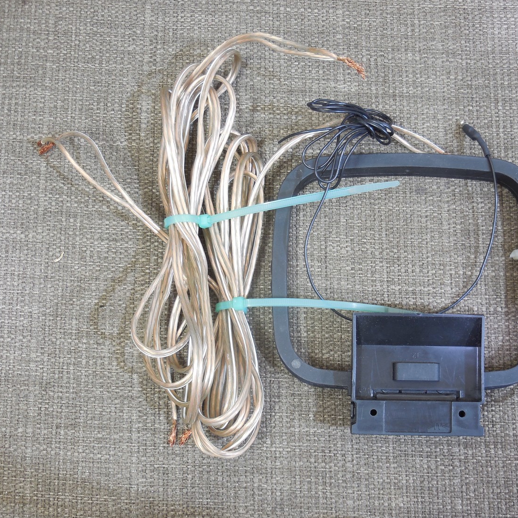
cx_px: 308
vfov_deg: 31.6
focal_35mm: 54
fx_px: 914
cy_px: 261
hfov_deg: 31.6
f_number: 4.2
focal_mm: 8.1
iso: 125
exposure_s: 1/1.6
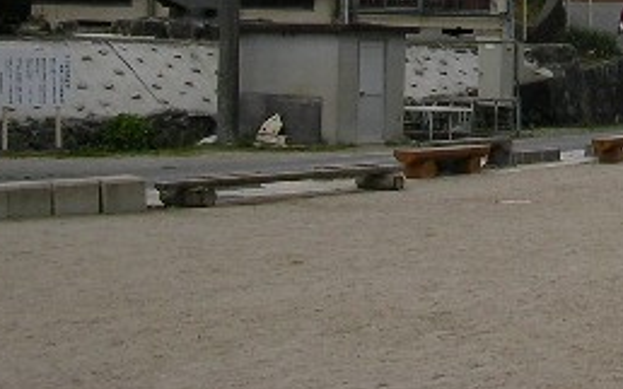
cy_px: -184
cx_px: 621
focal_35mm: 100
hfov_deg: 20.2
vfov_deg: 12.5
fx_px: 1697
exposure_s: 1/430
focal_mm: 5.8
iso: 50
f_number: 4.1
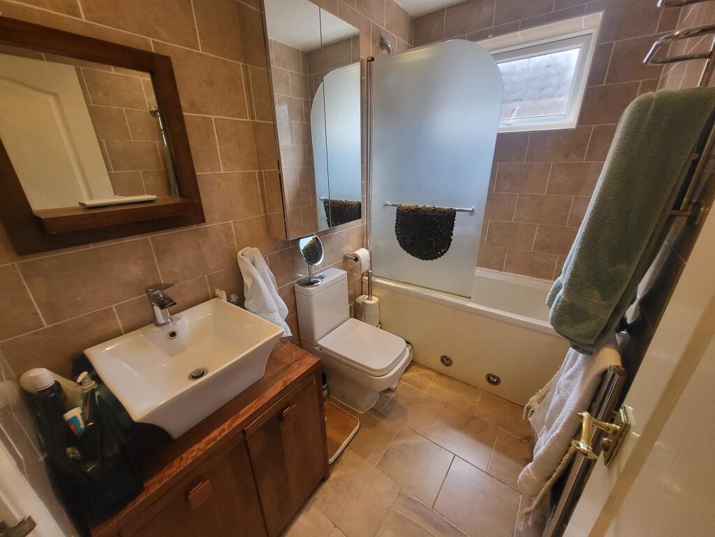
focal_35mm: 13
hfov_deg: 106.2
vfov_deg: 89.9
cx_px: 358
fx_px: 269
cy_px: 268
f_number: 2.2
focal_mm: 1.74
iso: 250
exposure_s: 1/50
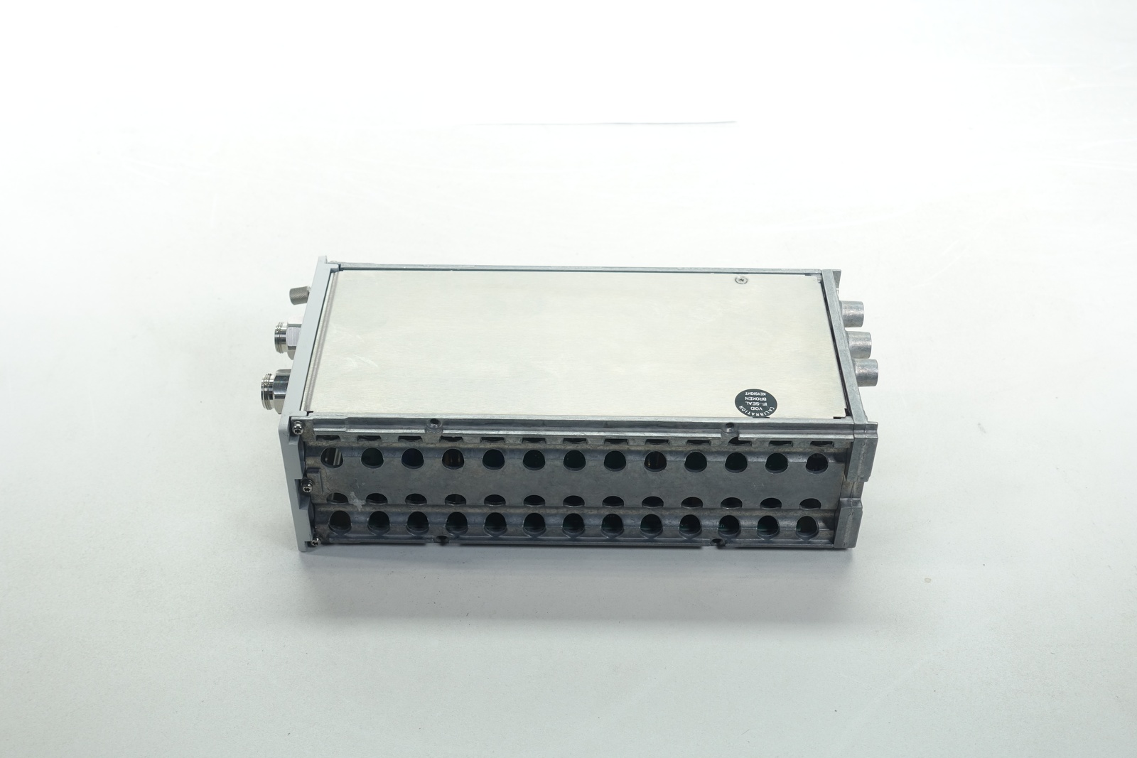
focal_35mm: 47
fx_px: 1484
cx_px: 568
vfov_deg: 28.7
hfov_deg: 41.9
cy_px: 379
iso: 125
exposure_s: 1/80
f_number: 3.5
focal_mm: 17.27
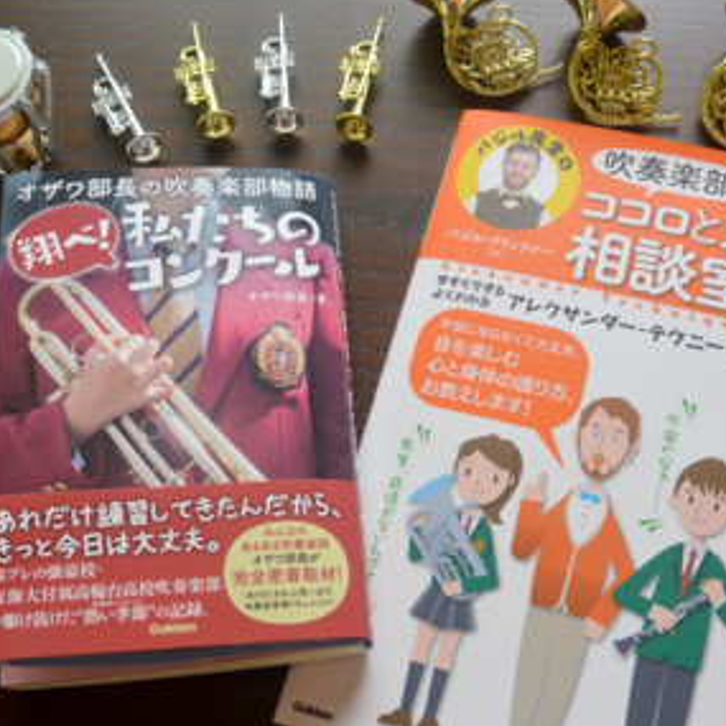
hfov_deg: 36.1
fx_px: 1115
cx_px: 359
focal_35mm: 47
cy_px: 346
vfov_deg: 36.1
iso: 640
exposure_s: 1/60
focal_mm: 13.1
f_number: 4
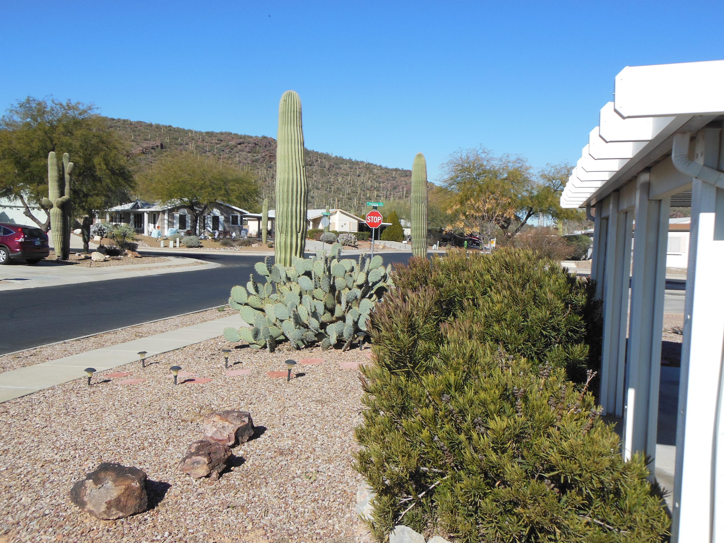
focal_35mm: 29
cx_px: 362
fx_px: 607
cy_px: 272
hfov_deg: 61.7
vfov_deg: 48.2
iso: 125
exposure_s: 1/1500
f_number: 3.3
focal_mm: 5.2
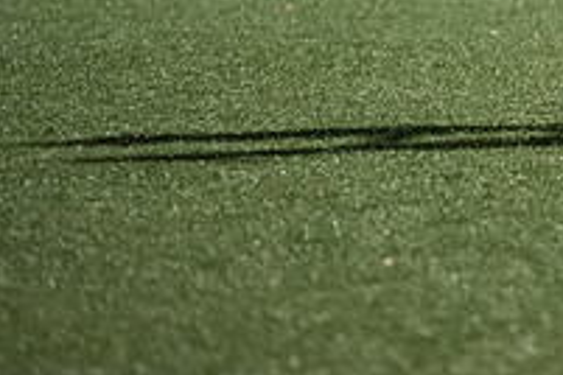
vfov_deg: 2.4
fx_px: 9007
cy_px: -133
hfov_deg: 3.6
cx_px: 717
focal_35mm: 576
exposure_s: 1/1000
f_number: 2.8
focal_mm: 200
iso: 8000
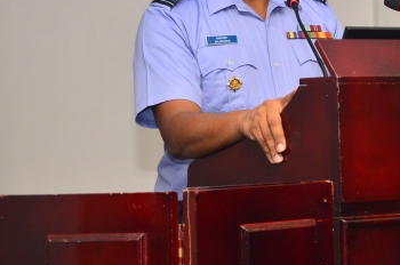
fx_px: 1397
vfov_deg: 10.8
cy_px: 30
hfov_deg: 16.1
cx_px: 362
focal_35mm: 126
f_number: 5
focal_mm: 42
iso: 800
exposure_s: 1/80
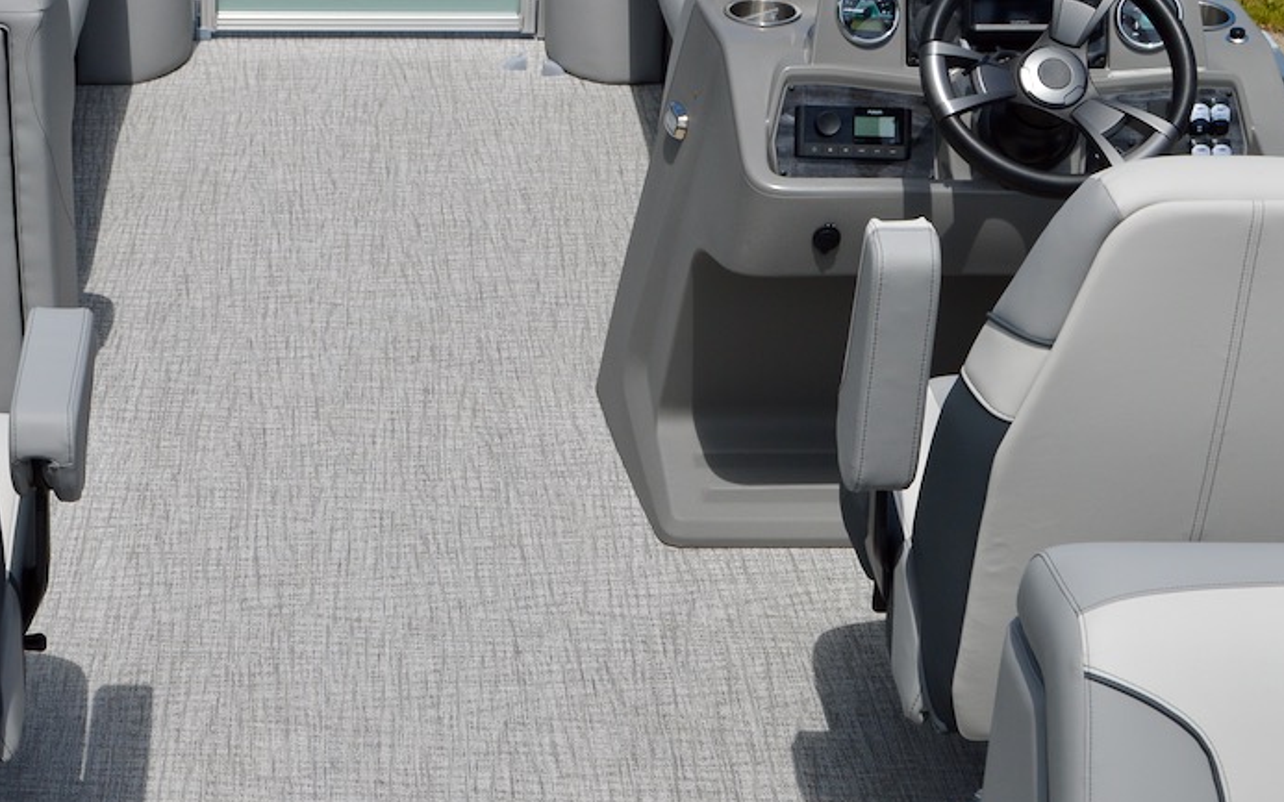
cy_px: 459
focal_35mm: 79
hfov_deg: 25.9
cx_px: 378
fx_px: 2764
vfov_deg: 16.5
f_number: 10
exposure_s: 1/400
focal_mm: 28
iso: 100
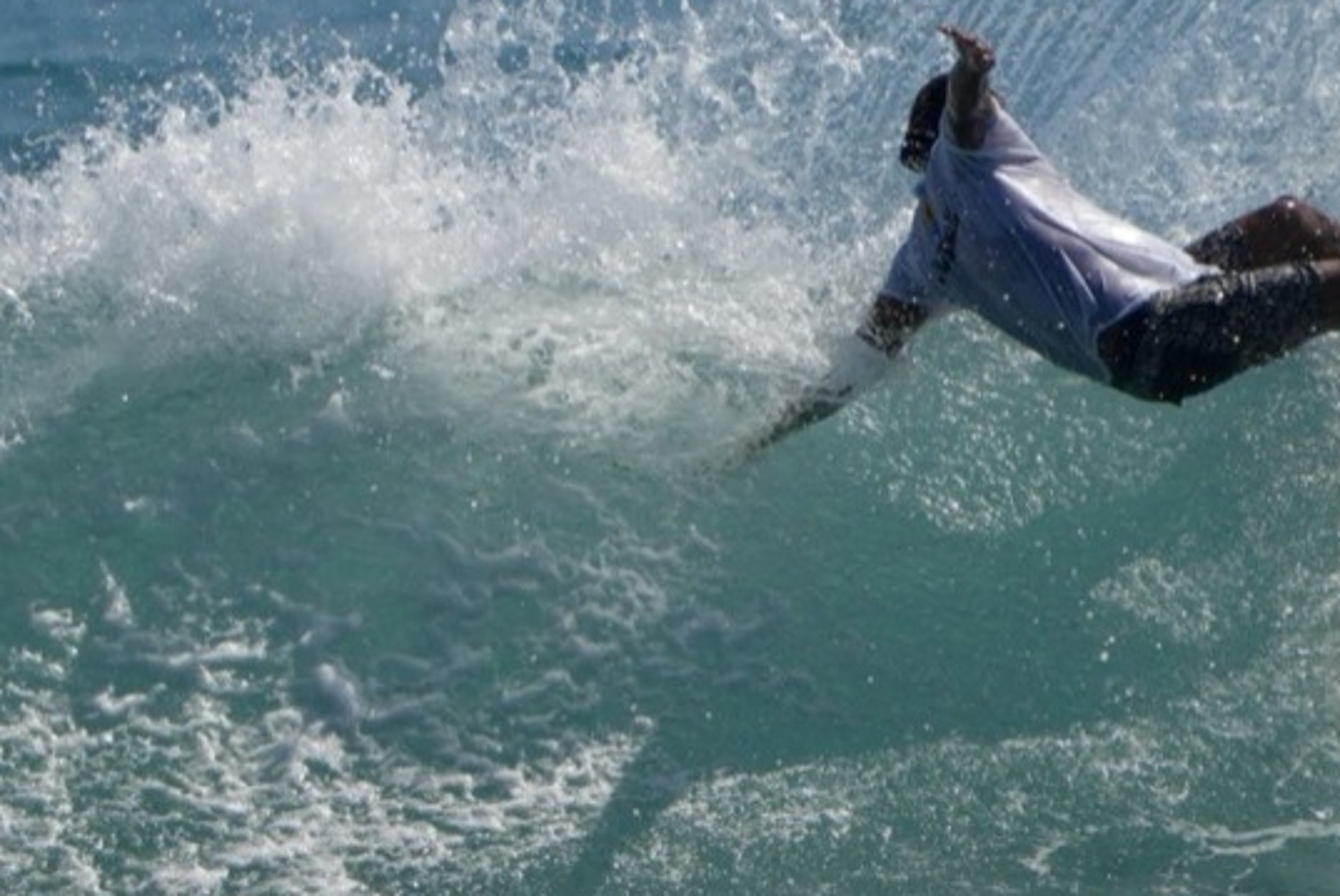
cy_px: 376
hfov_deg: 2.0
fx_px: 38853
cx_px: 1208
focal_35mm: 1043
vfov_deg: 1.3
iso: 250
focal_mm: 400
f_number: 6.3
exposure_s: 1/3200
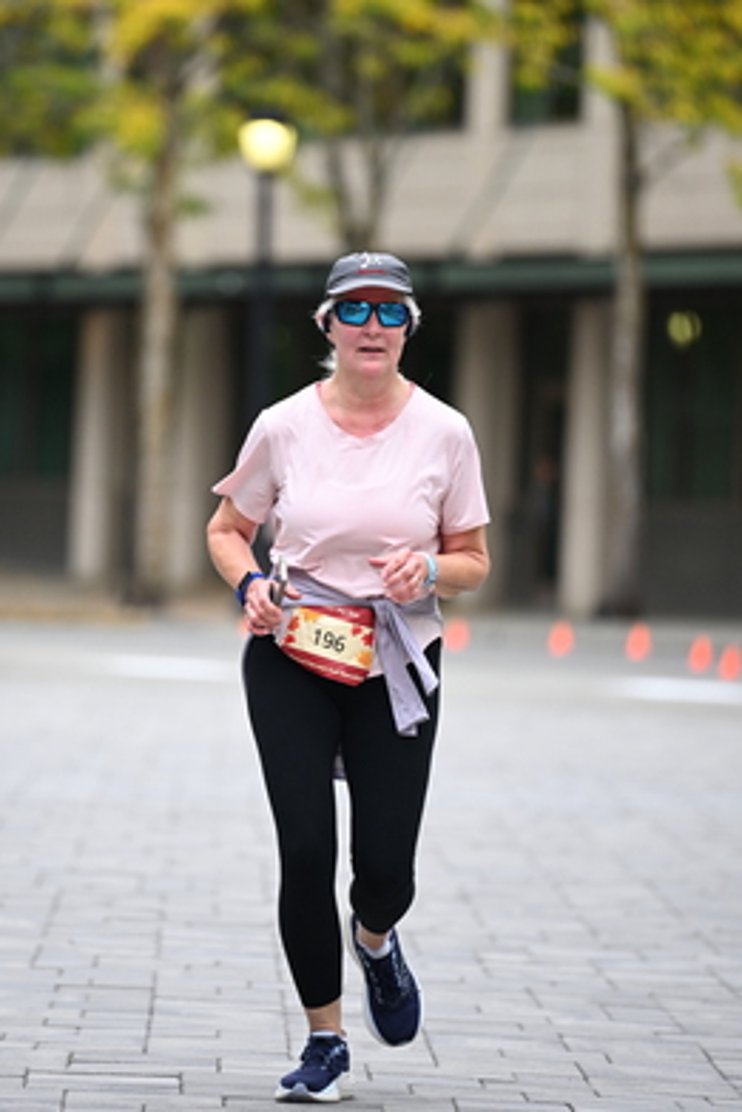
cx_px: 297
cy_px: 518
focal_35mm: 281
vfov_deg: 7.3
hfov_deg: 4.9
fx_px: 8679
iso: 640
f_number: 2.8
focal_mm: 200
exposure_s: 1/1600
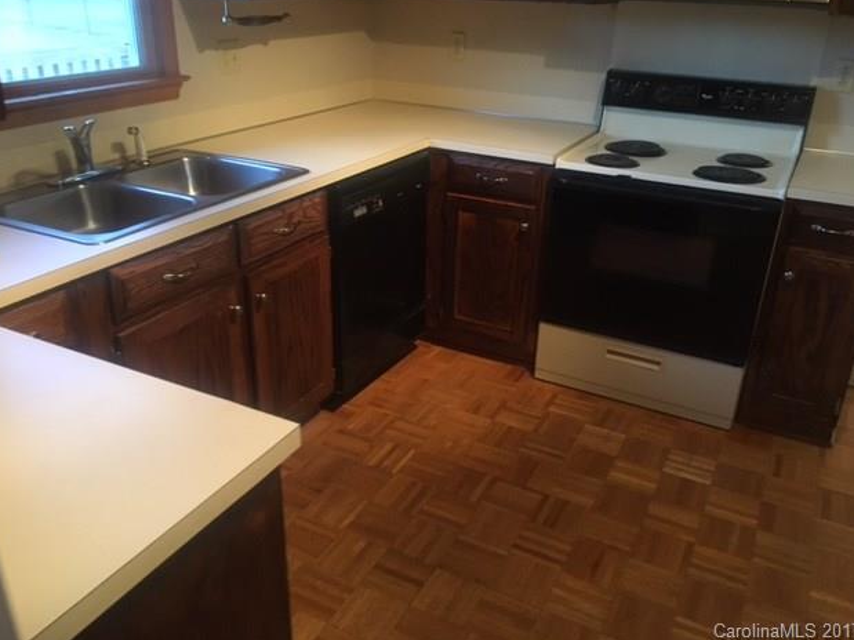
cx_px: 430
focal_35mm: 30
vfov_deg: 46.8
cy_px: 313
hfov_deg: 60.0
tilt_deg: -23.4
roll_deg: -2.7
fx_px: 740
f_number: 2.2
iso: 200
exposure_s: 1/20
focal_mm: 4.15
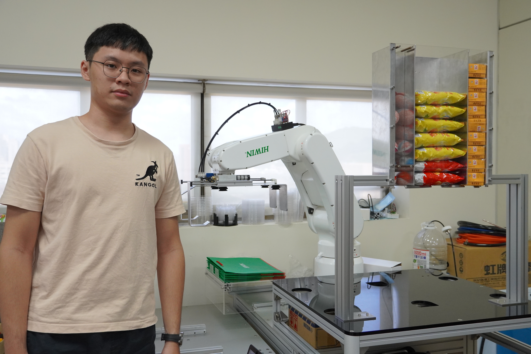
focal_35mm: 34
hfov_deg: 55.1
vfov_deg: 38.4
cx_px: 266
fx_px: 509
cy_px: 177
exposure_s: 1/160
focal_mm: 23
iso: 1250
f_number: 4
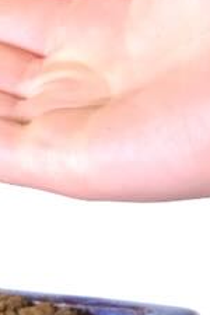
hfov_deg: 2.9
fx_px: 4130
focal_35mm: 472
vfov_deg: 4.3
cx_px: -367
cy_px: -197
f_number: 8
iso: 1600
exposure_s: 1/30
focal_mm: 55
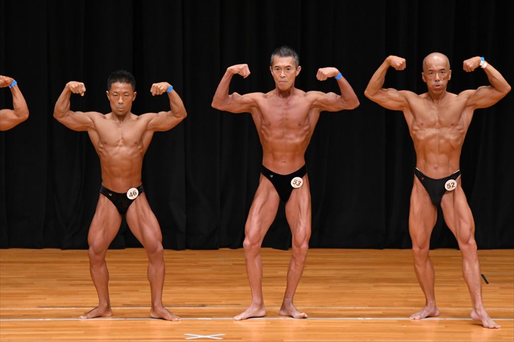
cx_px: 257
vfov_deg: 5.1
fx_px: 3853
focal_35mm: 270
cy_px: 171
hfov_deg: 7.6
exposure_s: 1/400
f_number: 5.6
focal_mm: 180
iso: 3200
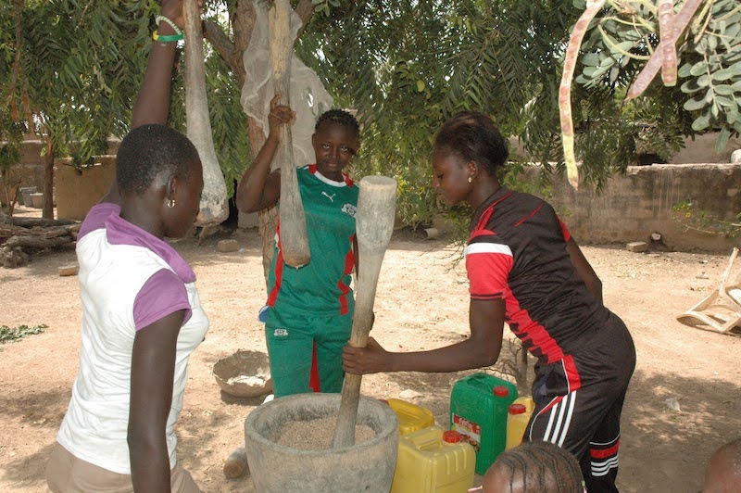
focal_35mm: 33
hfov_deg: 57.3
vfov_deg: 39.9
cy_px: 246
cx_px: 370
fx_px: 679
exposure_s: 1/500
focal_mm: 22
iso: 1600
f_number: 14
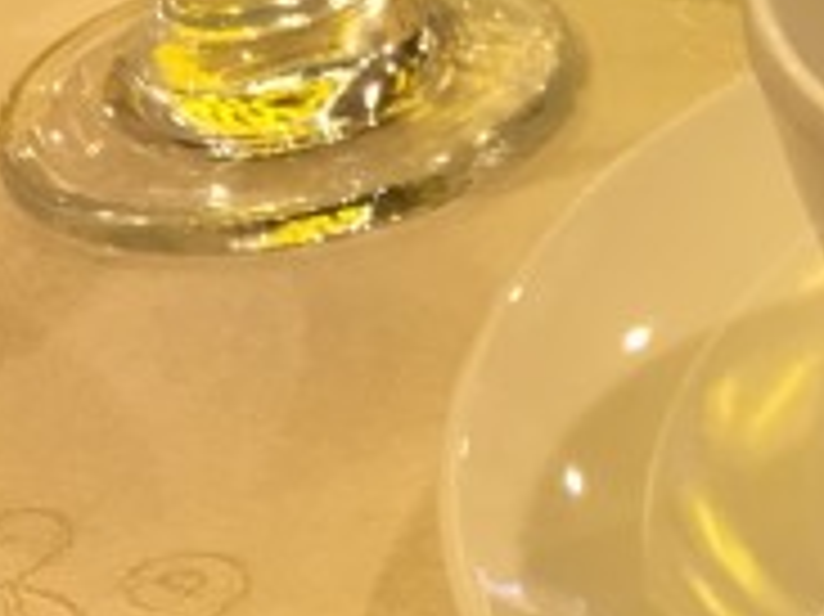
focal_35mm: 95
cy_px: 310
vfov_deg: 15.5
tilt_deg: -35.9
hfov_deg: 18.3
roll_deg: -0.6
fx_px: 2260
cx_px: 1247
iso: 100
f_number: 2.2
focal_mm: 4.15
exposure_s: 1/33
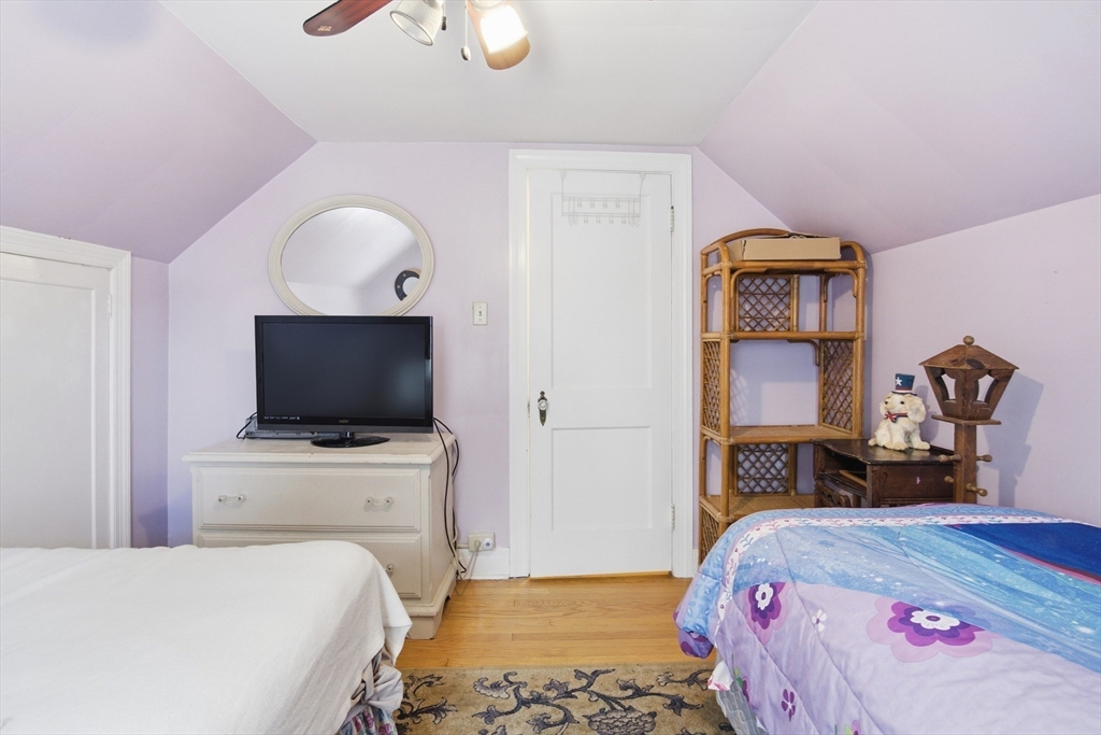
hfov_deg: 95.0
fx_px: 505
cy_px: 368
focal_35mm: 16
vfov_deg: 72.1
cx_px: 550
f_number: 7.1
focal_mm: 11
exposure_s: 1/60
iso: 800
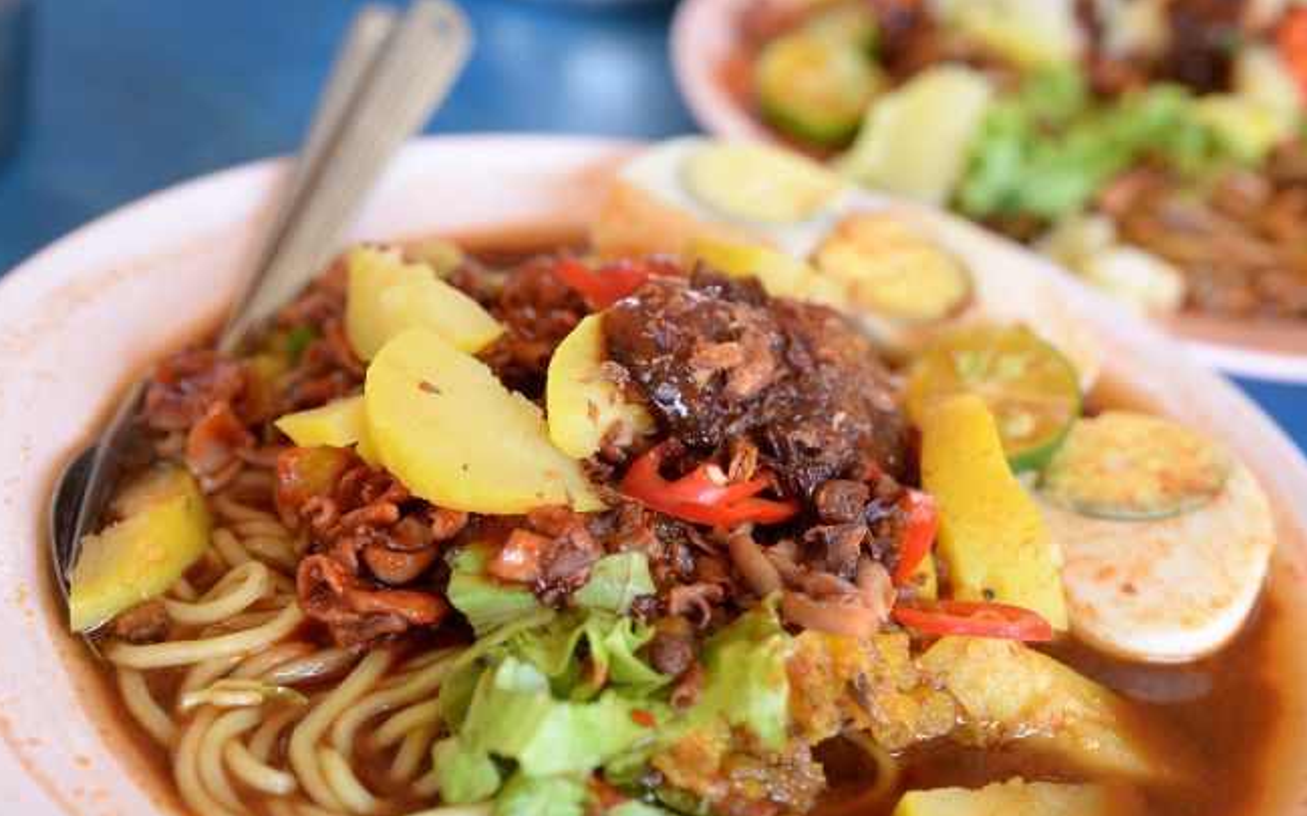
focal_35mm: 66
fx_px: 2350
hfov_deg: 31.0
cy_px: 367
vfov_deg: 19.7
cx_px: 802
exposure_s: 1/50
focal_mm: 50
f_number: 6.3
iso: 500
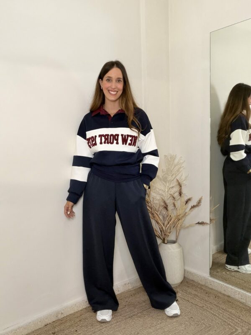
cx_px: 126
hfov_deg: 46.8
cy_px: 168
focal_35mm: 30
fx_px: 290
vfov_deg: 60.0
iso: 160
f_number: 1.9
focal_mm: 2.71
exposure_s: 1/50
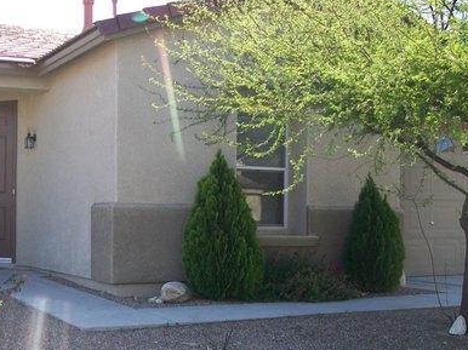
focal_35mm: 56
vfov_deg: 25.9
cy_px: 242
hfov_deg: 34.1
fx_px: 757
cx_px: 158
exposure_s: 1/320
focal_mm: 6
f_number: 2.7
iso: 64
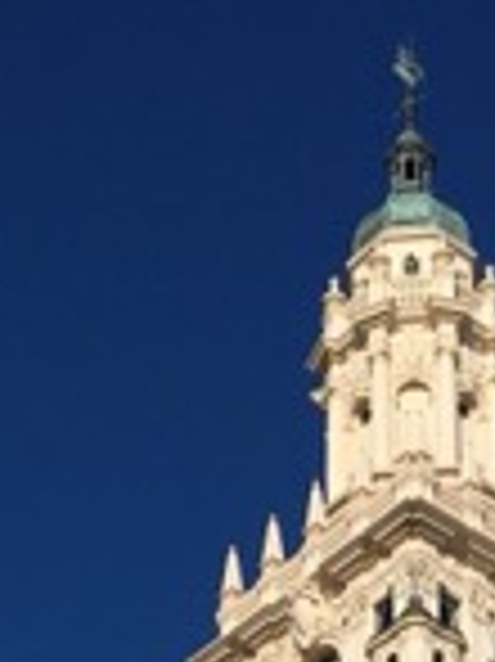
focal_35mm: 126
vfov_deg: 13.6
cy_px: 1292
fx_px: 2406
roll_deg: -0.1
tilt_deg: +20.4
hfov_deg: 11.7
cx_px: 148
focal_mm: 4.15
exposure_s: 1/3344
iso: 25
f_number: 2.2
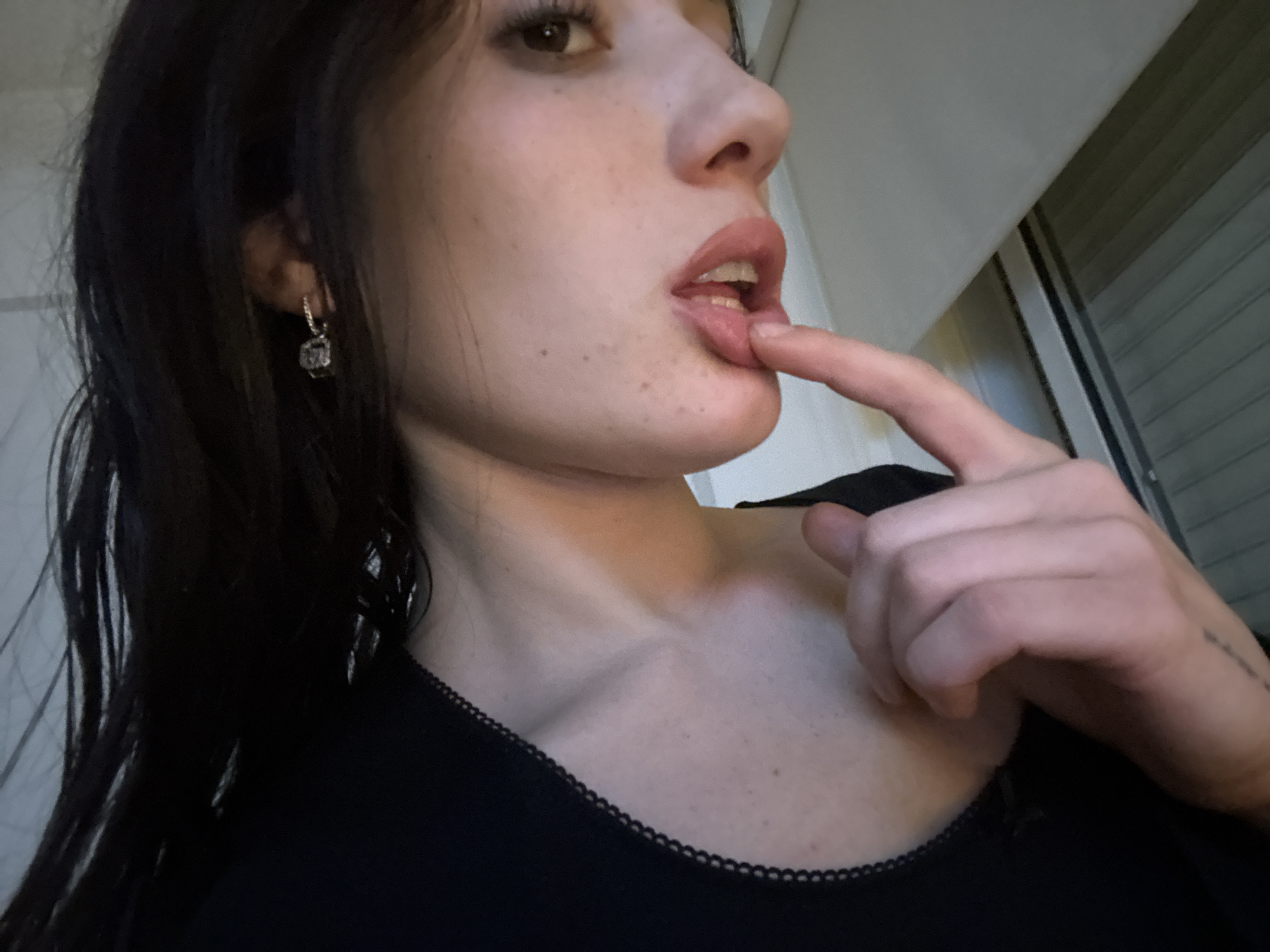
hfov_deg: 73.9
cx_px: 635
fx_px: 844
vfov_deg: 58.9
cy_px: 476
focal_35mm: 23
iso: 640
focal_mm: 2.69
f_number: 1.9
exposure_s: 1/20
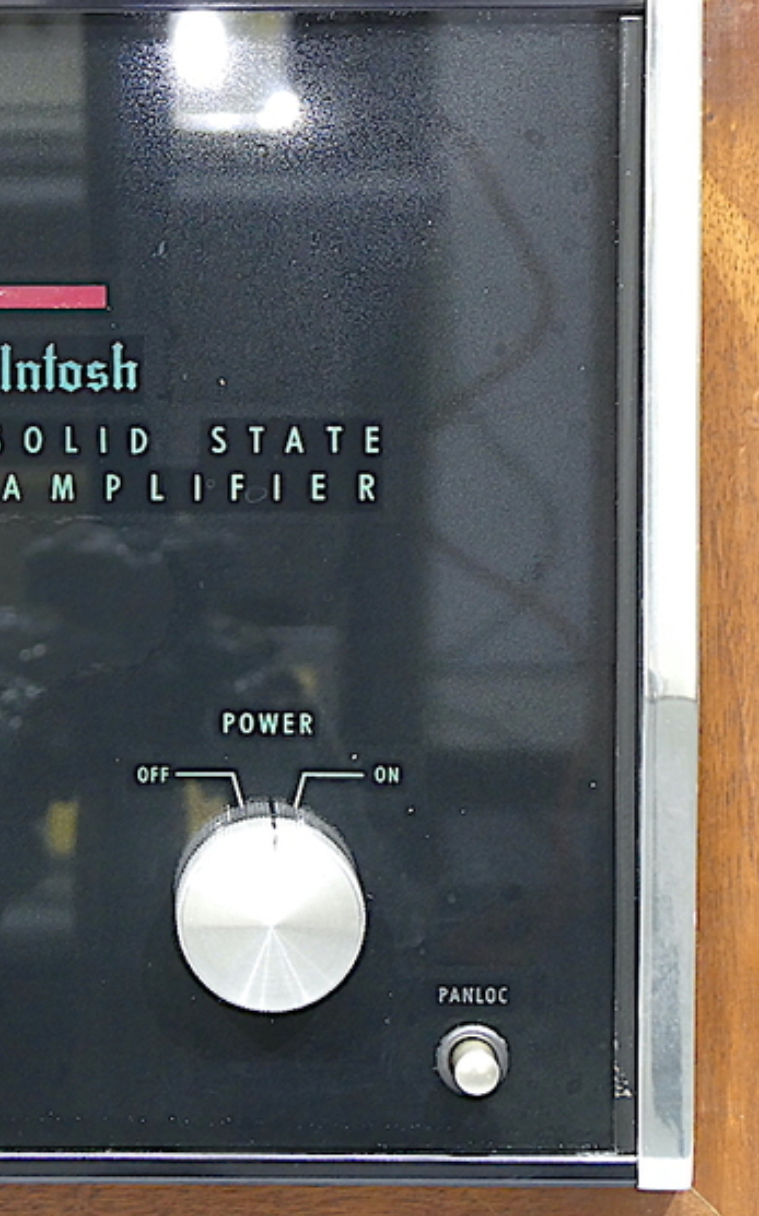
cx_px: -125
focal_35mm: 227
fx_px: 7521
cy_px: 571
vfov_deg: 9.2
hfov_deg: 5.8
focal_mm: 22.3
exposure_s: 1/1.3
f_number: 5.2
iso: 200
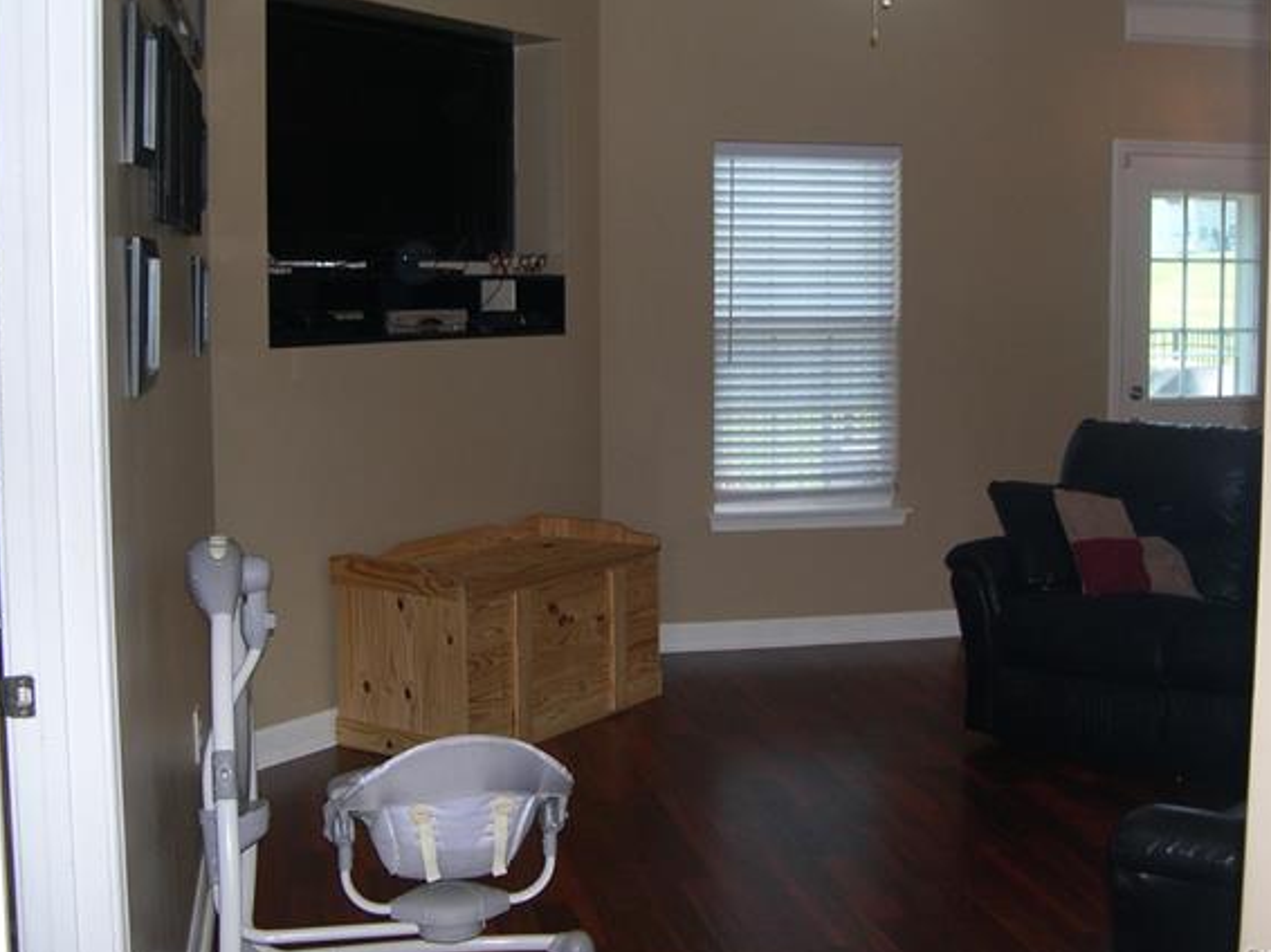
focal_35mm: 43
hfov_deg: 43.8
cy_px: 429
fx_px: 1578
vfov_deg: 33.5
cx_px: 687
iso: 127
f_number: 2.8
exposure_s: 1/60
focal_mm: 8
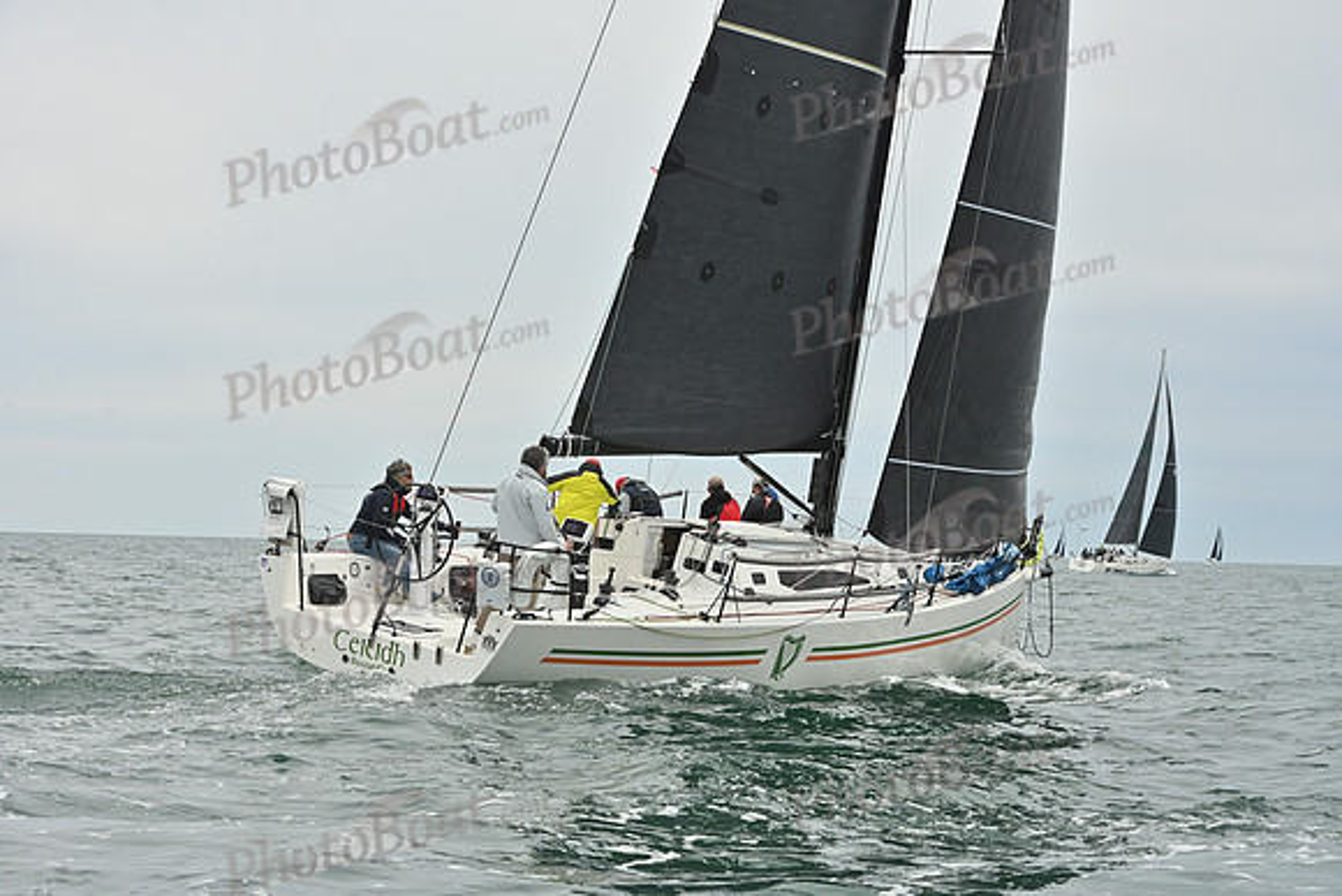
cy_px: 448
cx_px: 671
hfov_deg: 24.8
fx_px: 3057
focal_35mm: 82
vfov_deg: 16.7
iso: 320
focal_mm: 82
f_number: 9
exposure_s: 1/1000
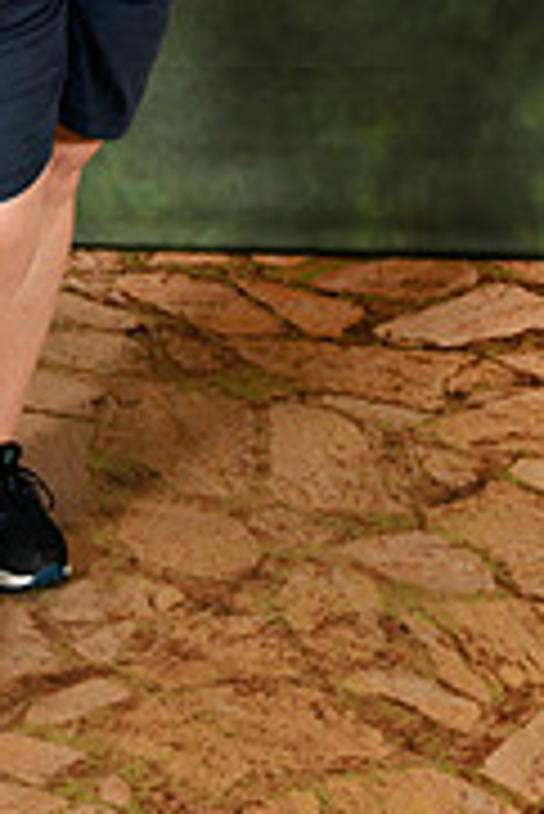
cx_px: -36
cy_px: -108
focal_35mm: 97
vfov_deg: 20.0
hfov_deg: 13.9
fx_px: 2194
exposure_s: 1/125
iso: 400
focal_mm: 26
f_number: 6.3
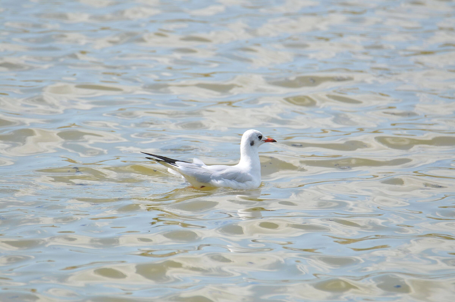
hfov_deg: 2.3
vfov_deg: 1.5
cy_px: 151
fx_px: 11361
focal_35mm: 900
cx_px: 228
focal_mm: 600
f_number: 6.3
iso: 400
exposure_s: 1/1000
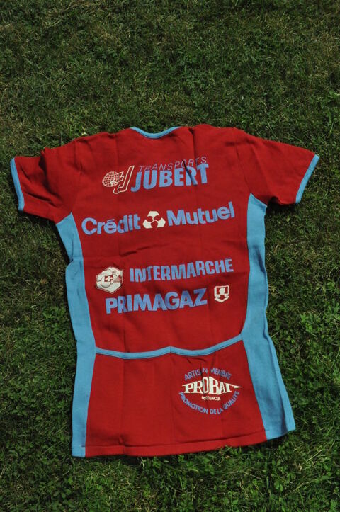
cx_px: 170
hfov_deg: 28.0
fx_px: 682
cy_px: 256
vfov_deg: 41.2
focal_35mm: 48
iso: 2500
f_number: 29
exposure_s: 1/4000
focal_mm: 32
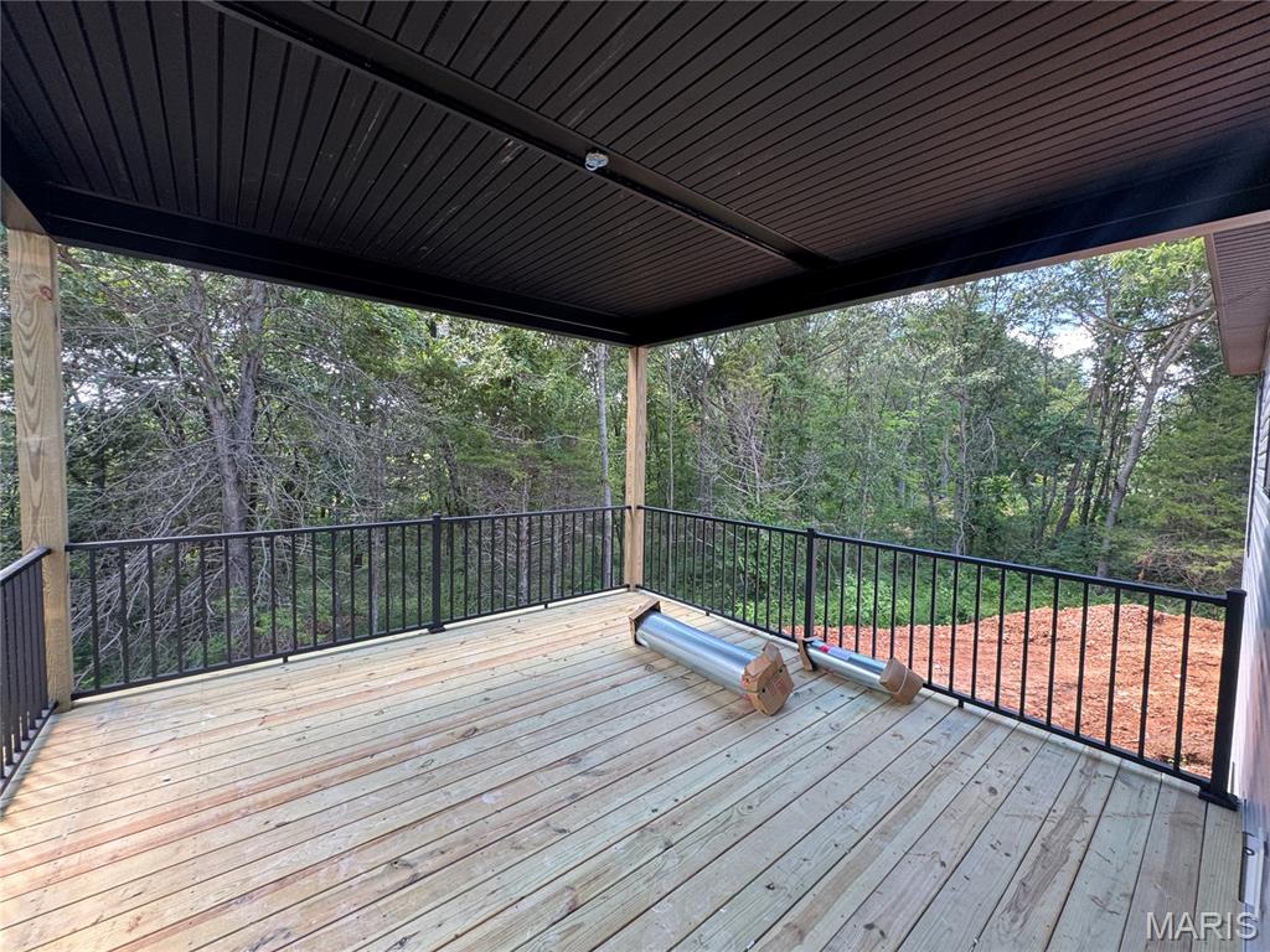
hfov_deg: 102.1
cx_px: 635
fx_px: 514
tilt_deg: -4.0
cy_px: 476
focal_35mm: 14
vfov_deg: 85.7
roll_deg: -2.3
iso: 80
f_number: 2.2
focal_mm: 2.22
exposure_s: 1/99
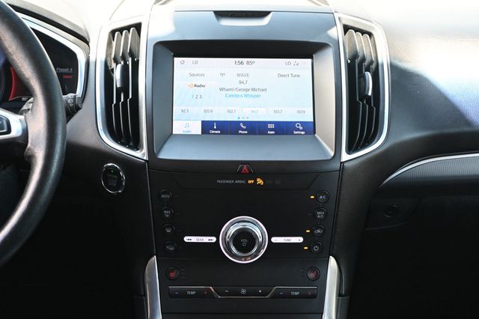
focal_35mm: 64
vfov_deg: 21.1
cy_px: 160
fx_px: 858
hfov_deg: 31.2
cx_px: 240
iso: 2000
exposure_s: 1/125
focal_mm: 43
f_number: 6
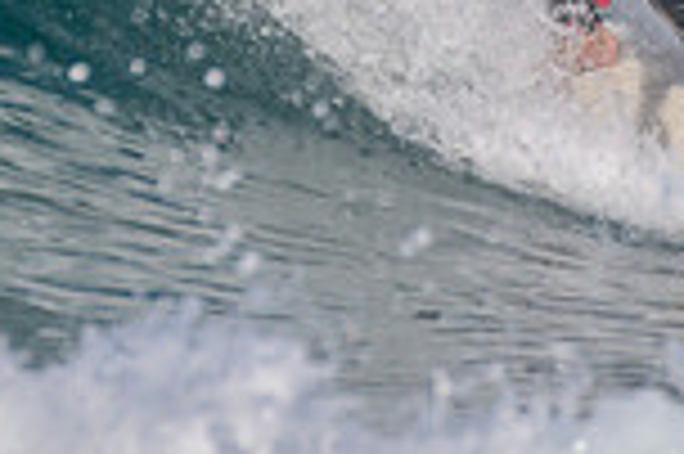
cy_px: -292
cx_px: 581
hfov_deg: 0.5
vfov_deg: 0.3
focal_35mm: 4398
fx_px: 83471
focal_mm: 1000
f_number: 11
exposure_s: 1/2000
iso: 720
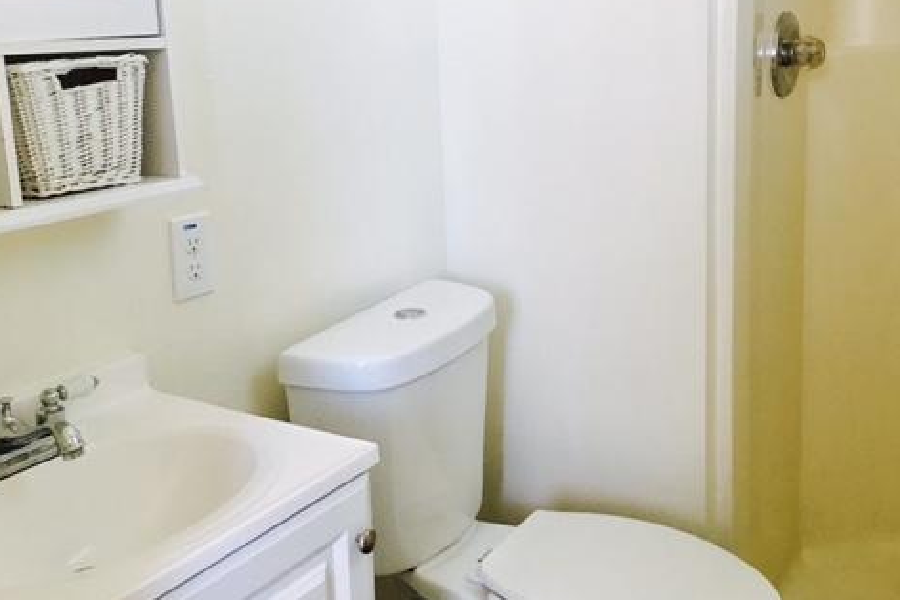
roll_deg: +2.6
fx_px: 1025
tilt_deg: -10.3
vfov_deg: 32.5
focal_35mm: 41
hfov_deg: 47.4
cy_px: 222
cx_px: 447
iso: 100
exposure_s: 1/30
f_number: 2.2
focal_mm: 4.15
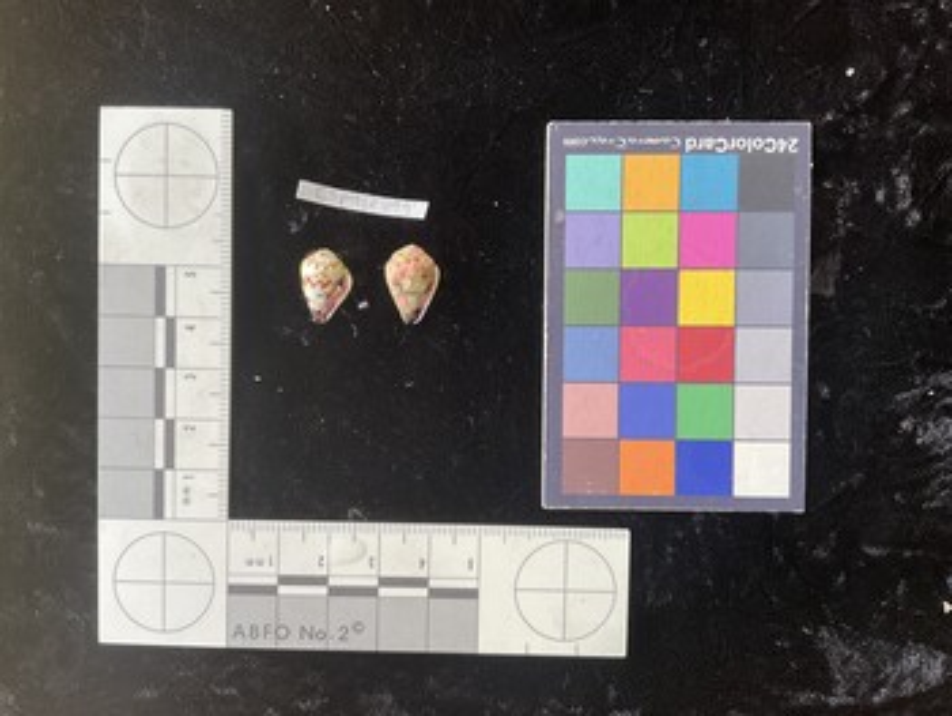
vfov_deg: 48.3
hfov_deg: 61.6
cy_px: 358
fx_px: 798
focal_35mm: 29
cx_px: 476
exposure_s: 1/120
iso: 64
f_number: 1.8
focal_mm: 3
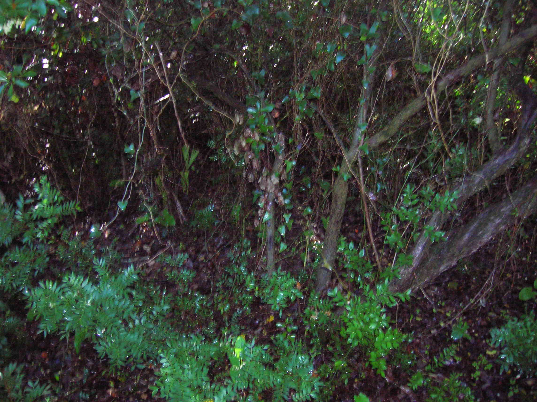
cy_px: 201
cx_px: 268
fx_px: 527
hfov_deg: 54.0
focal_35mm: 34
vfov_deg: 41.7
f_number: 2.9
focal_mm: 5.7
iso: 200
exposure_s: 1/60.1
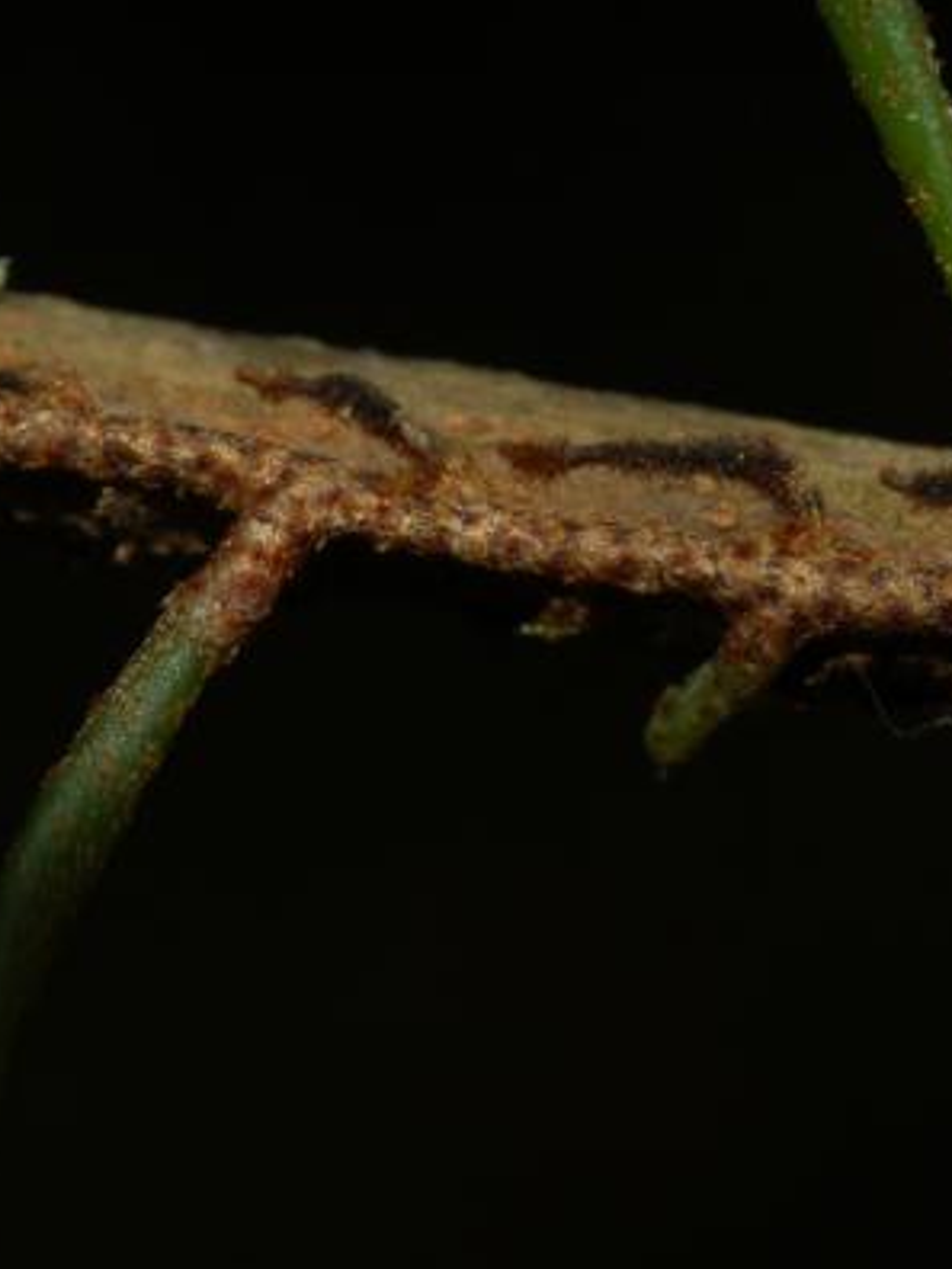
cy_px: 634
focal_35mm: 131
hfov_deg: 11.3
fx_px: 4804
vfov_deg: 15.1
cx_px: 705
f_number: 18
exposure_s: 1/60
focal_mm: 60
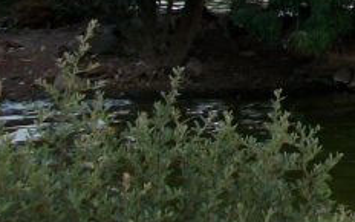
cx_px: 679
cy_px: -277
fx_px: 1403
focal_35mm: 145
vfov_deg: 8.4
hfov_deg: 12.8
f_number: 2.9
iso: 80
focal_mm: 5.7
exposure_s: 1/134
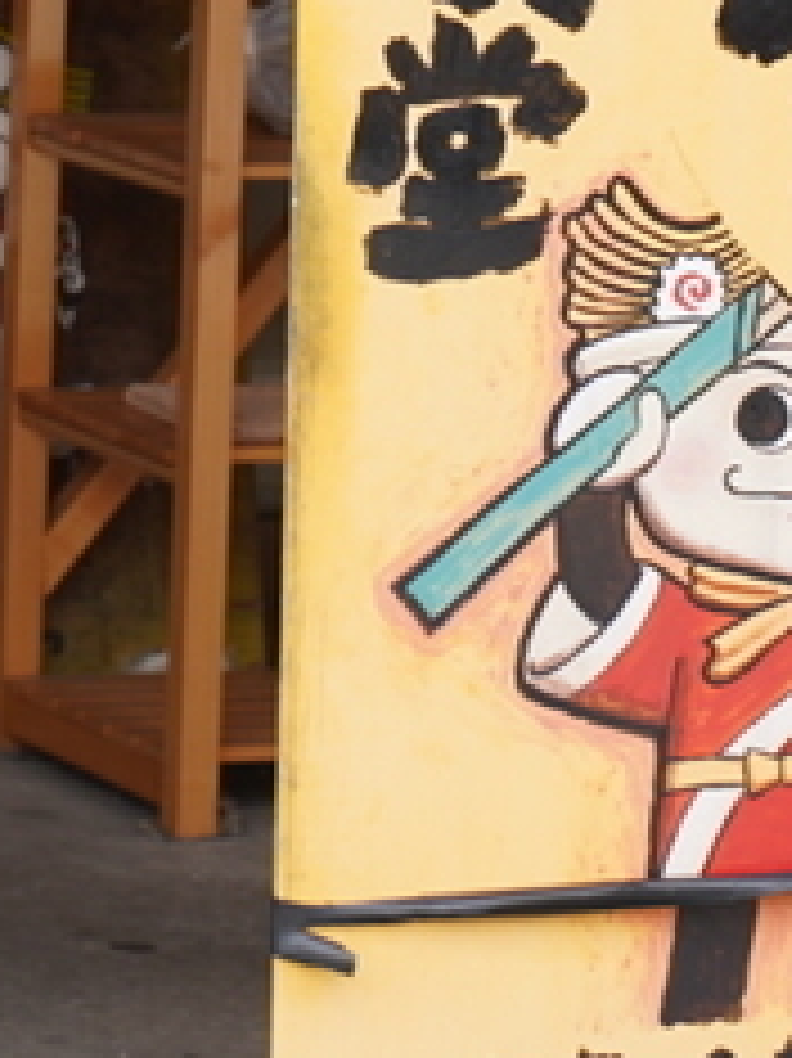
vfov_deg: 5.3
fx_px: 11267
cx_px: 364
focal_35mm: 369
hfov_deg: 4.0
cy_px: -360
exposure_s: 1/160
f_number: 7.1
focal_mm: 75
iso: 160
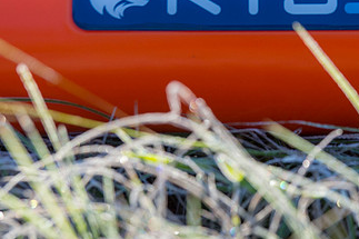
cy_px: 68
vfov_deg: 4.4
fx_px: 3130
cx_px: 296
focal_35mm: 314
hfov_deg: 6.6
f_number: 7.1
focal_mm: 175
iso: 800
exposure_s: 1/500
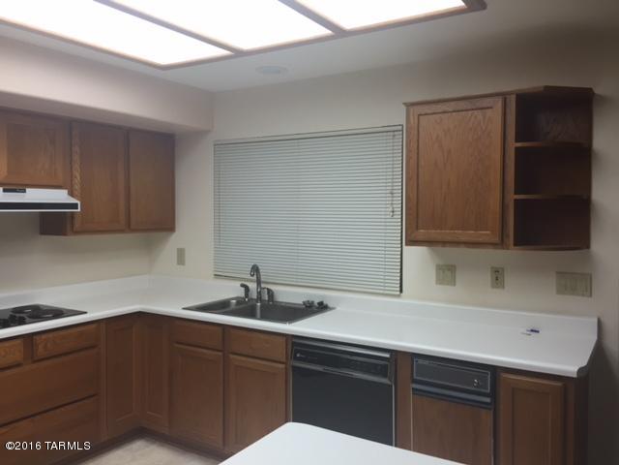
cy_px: 232
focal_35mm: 29
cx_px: 310
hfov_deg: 61.7
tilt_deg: -1.0
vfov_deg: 48.2
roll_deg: -1.1
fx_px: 519
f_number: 2.2
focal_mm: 4.15
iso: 32
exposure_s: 1/40
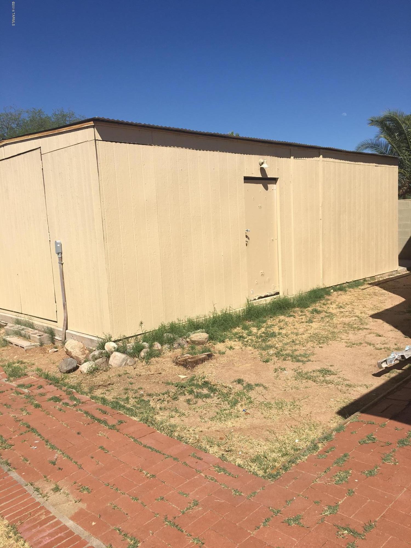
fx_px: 459
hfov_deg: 48.2
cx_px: 206
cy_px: 274
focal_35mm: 29
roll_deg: +2.2
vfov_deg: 61.7
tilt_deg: -8.6
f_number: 2.2
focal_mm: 4.15
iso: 25
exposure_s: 1/2747
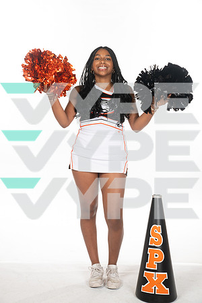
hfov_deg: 26.0
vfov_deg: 38.2
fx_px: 438
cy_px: 152
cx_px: 101
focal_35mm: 52
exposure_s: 1/320
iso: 800
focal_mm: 52
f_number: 8
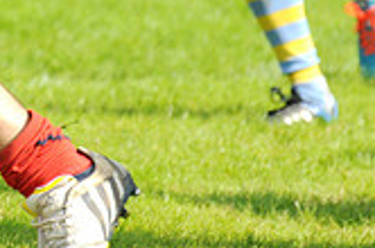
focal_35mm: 1203
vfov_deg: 1.1
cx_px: -163
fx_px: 12507
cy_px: -132
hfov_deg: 1.7
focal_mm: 230
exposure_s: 1/1250
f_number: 5.6
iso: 500
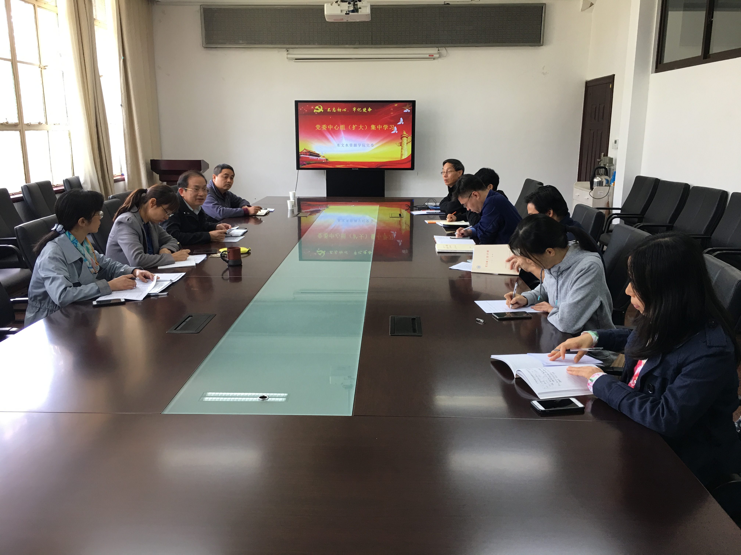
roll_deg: +0.4
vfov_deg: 48.2
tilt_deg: -11.9
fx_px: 621
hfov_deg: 61.7
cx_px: 370
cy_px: 278
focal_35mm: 29
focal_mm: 4.15
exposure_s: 1/33
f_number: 2.2
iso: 40
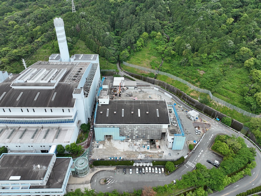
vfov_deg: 56.8
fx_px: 181
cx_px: 130
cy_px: 98
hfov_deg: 71.6
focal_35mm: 24
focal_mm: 12.29
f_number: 2.8
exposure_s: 1/800
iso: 150
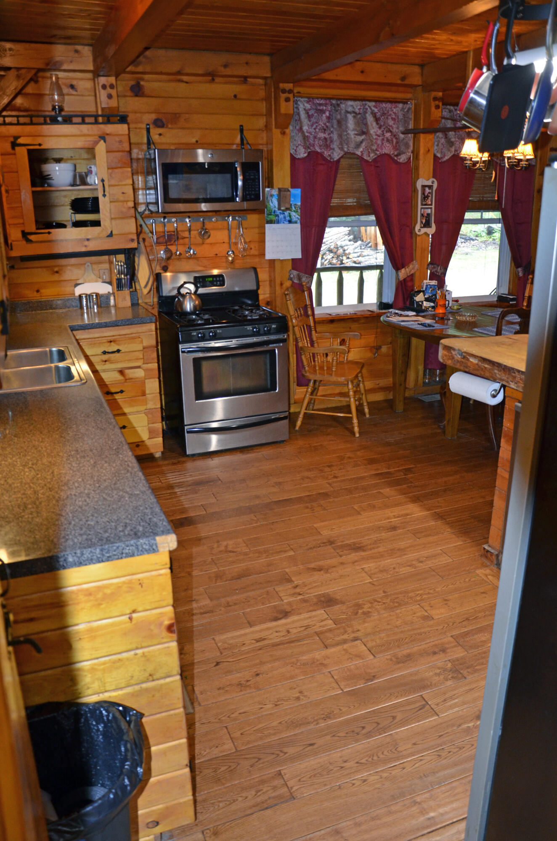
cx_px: 278
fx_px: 630
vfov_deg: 67.5
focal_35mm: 27
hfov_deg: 47.7
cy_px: 420
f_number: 3.5
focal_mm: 18
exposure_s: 1/60
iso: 800
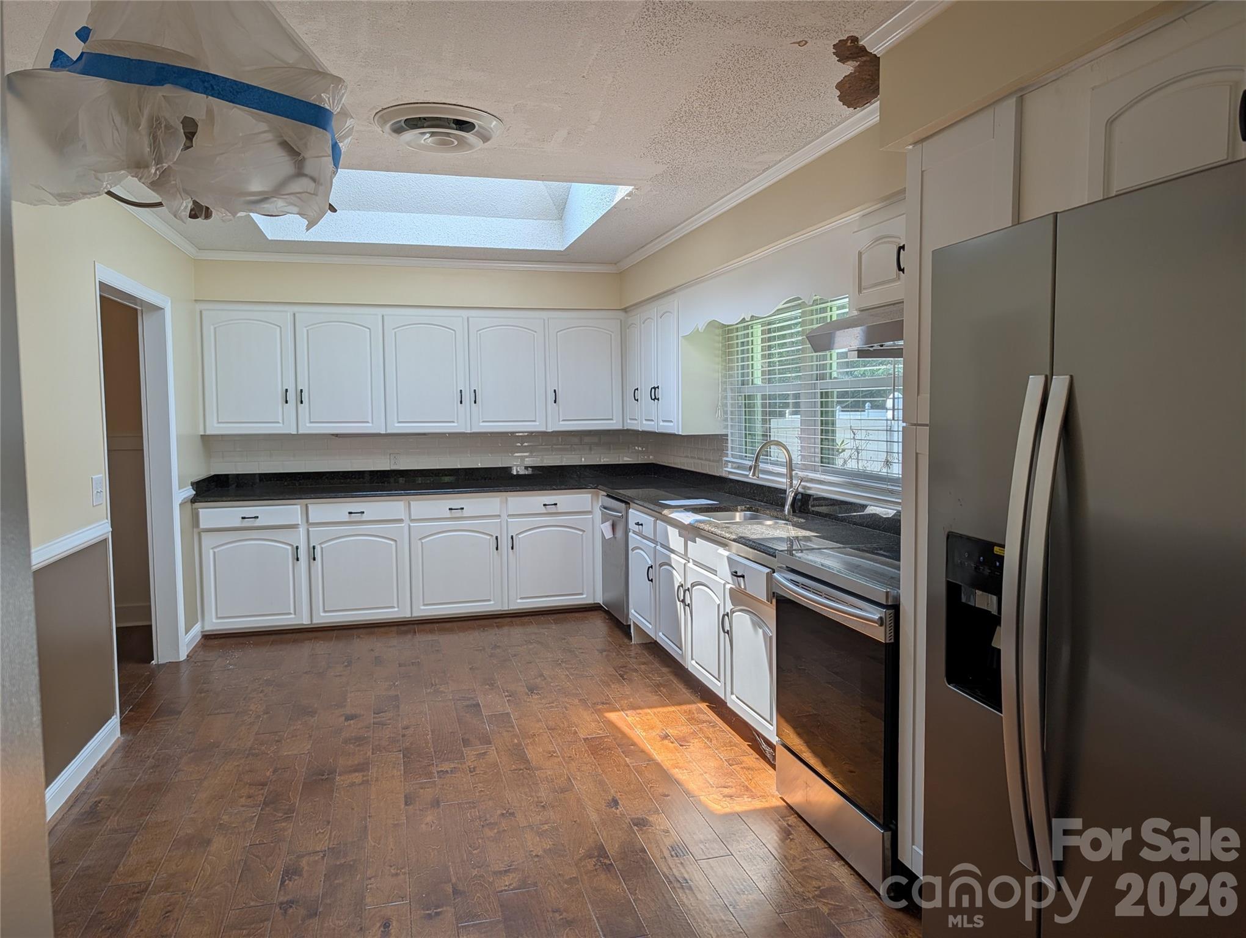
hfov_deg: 71.5
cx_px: 623
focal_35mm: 24
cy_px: 469
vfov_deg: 56.9
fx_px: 865
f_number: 1.68
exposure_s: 1/1645
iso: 21
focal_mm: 6.9
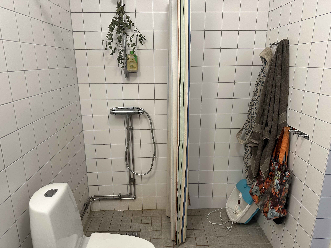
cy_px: 124
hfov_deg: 71.6
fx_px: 229
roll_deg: +0.5
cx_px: 166
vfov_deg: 56.8
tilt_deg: -14.7
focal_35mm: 24
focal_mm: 6.86
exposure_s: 1/50
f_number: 1.78
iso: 160
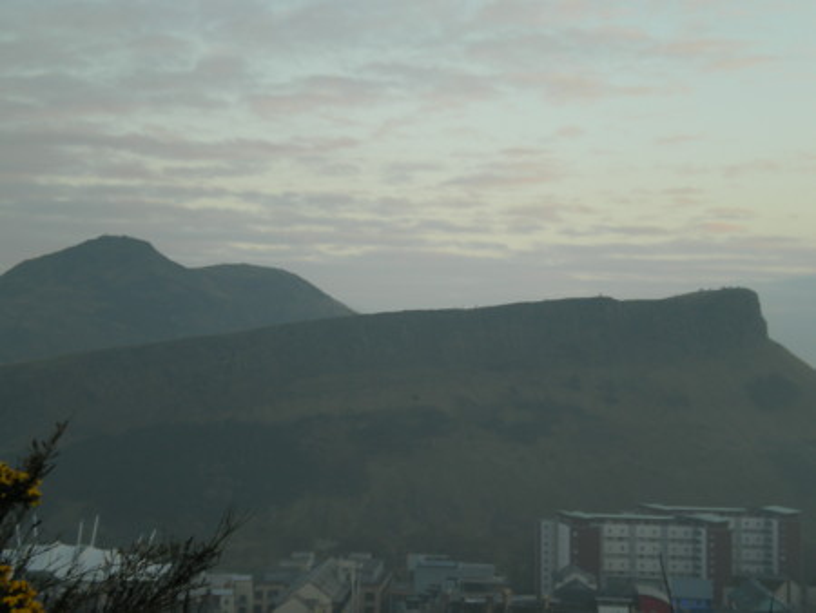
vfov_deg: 19.9
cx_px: 408
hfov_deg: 26.3
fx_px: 1745
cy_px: 306
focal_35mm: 74
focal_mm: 12.3
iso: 64
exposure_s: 1/40.6
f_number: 4.6
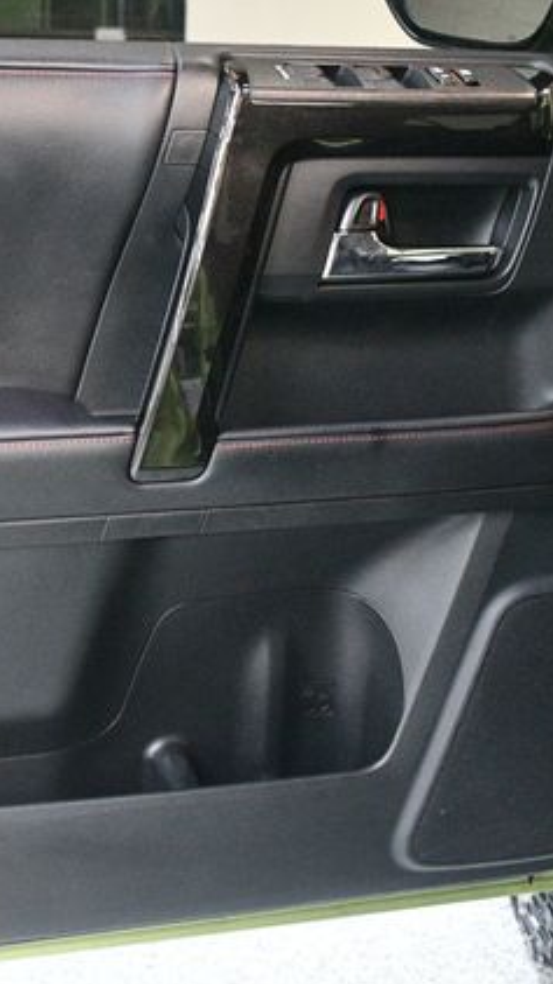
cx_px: 86
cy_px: 492
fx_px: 1409
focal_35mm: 54
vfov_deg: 38.5
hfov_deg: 21.8
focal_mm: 23
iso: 7200
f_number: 3.8
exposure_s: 1/60
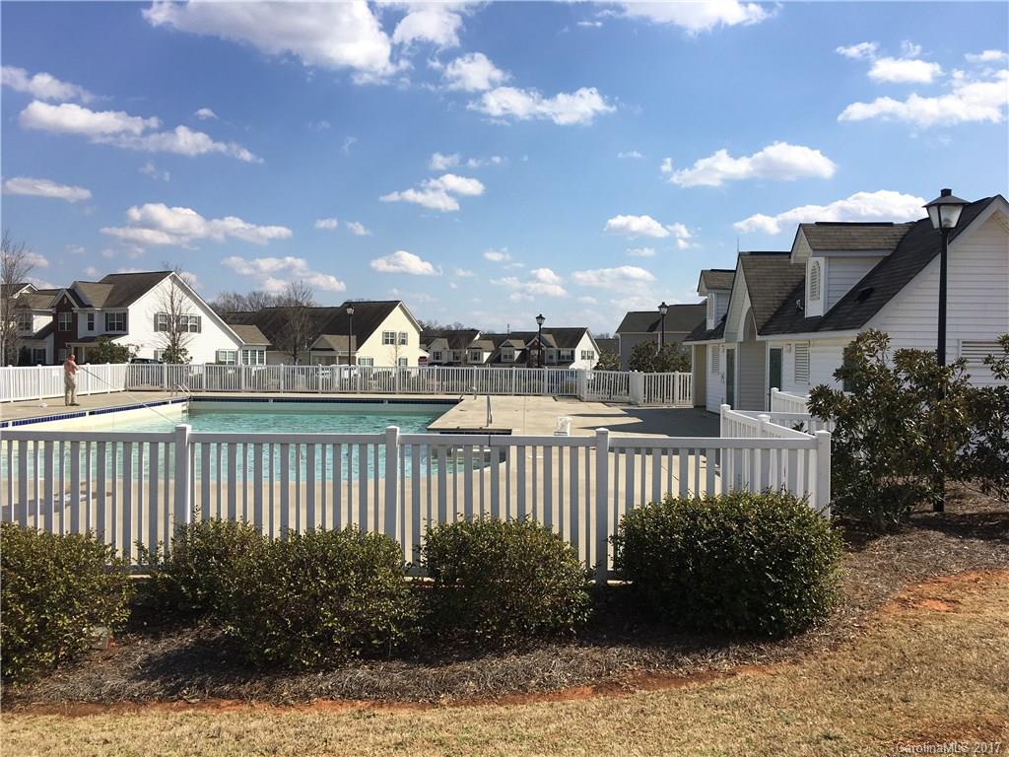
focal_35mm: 29
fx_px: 845
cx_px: 504
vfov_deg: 48.2
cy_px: 378
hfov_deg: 61.7
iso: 25
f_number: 2.2
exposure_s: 1/2404
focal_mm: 4.15
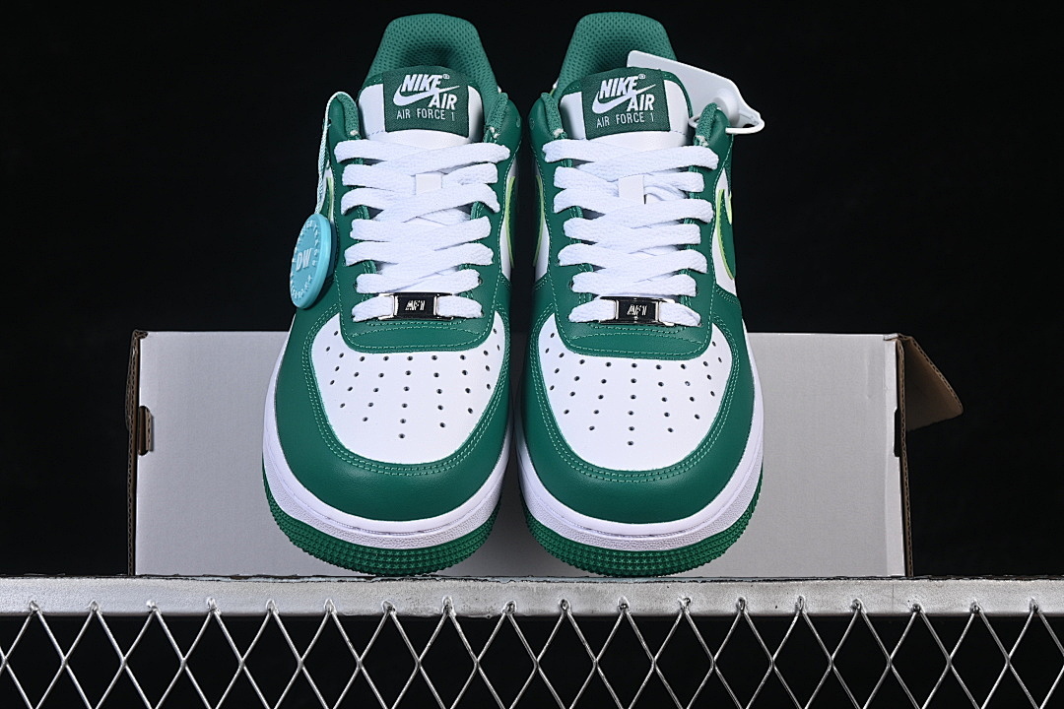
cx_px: 532
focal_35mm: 75
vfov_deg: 18.2
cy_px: 354
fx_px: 2216
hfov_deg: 27.0
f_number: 8
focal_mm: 50
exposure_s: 1/80
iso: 160
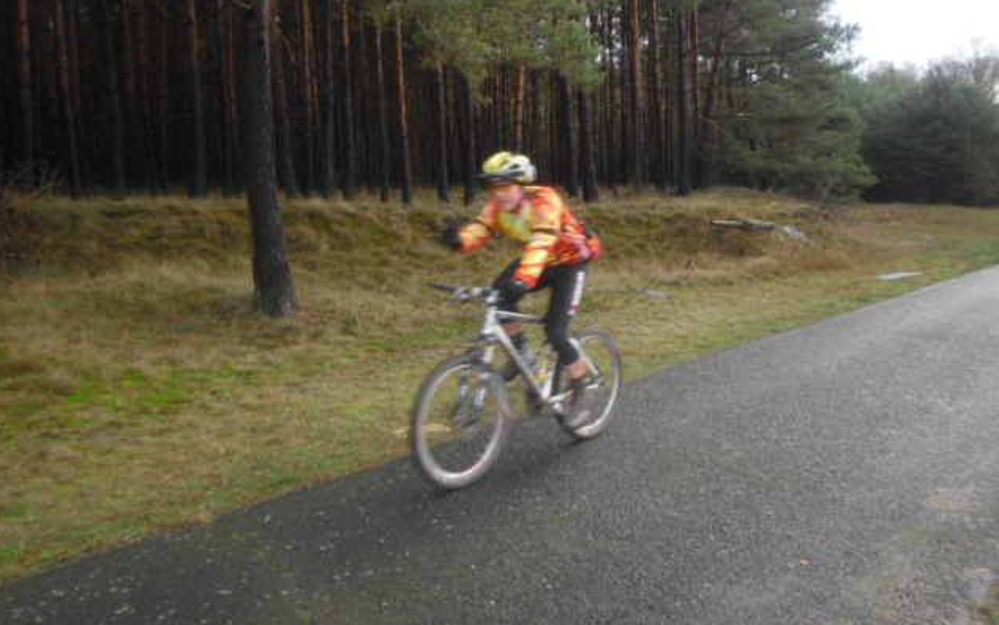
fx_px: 817
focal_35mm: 30
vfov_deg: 41.8
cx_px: 497
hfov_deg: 62.9
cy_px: 287
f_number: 2.6
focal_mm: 4.65
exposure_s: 1/125
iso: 100
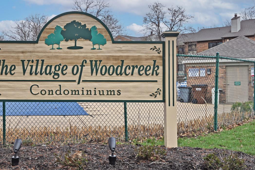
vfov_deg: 31.2
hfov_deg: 44.5
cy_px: 77
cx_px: 77
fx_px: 305
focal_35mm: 43
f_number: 7.1
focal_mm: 30
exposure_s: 1/320
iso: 100
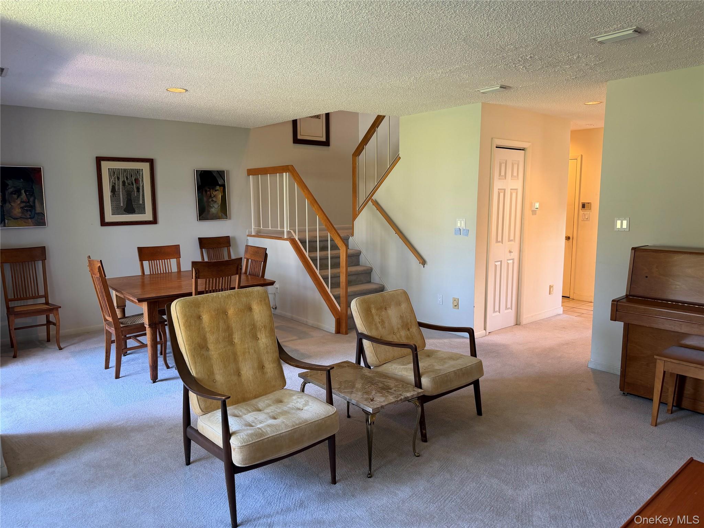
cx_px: 352
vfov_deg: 56.8
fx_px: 488
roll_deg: +0.4
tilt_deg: -6.3
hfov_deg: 71.6
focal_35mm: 24
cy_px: 264
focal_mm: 6.76
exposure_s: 1/60
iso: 125
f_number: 1.78
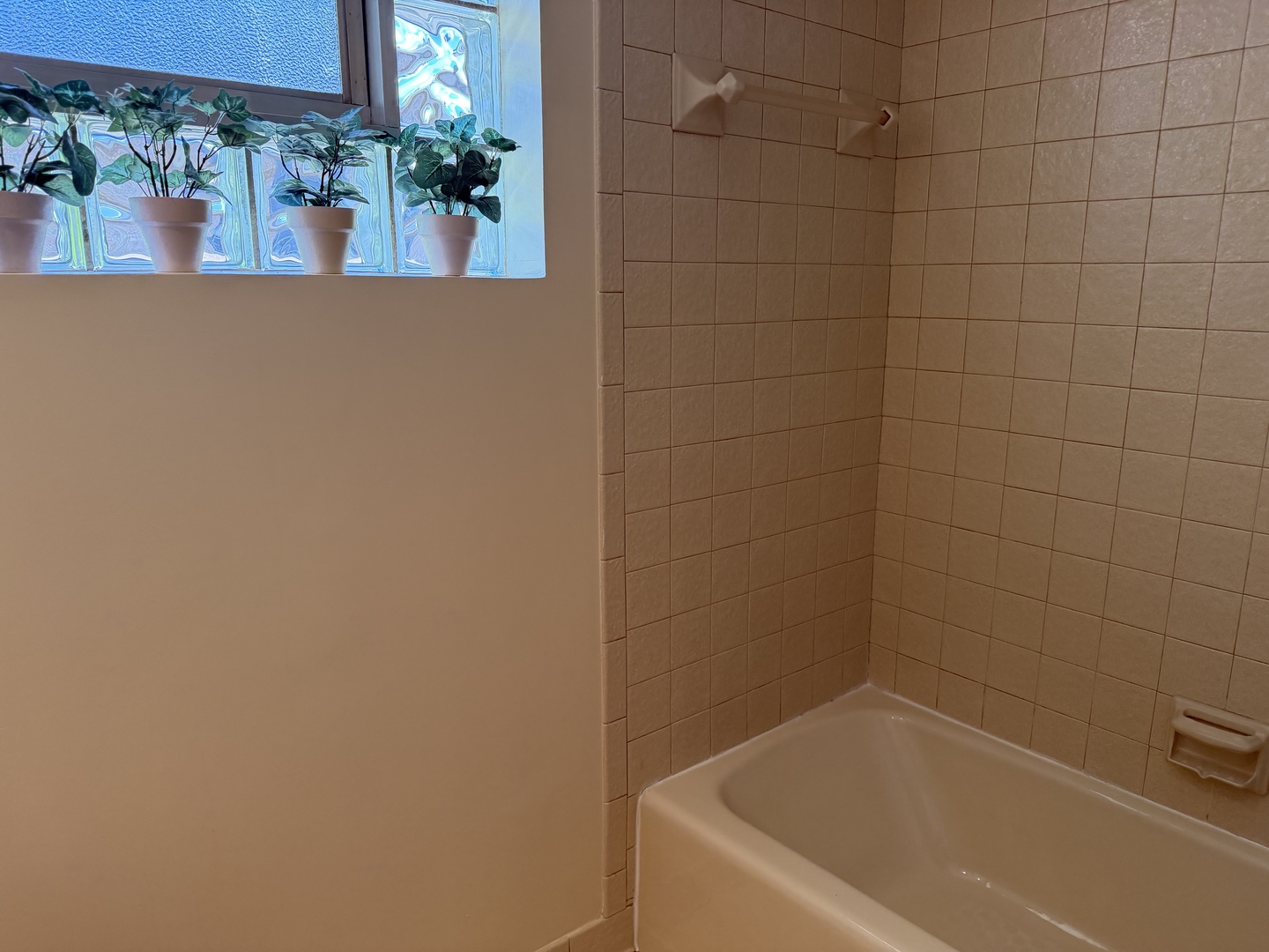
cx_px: 634
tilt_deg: -12.2
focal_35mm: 24
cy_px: 476
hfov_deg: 71.6
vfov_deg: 56.8
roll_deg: +0.6
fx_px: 880
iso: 200
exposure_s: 1/141
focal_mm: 6.76
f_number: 1.78
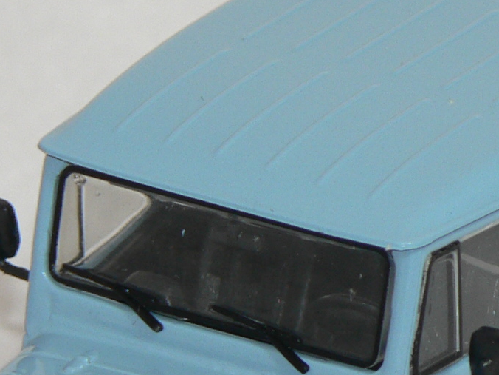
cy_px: 334
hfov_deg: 3.6
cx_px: 388
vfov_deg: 2.7
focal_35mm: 557
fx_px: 8029
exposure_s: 1/60
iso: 80
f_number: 3.3
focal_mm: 24.6
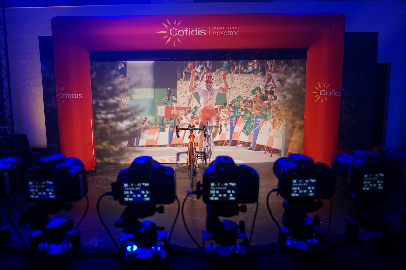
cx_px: 203
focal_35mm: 24
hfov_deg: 73.8
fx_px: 271
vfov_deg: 53.1
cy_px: 135
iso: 1250
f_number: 4
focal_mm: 16
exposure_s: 1/160
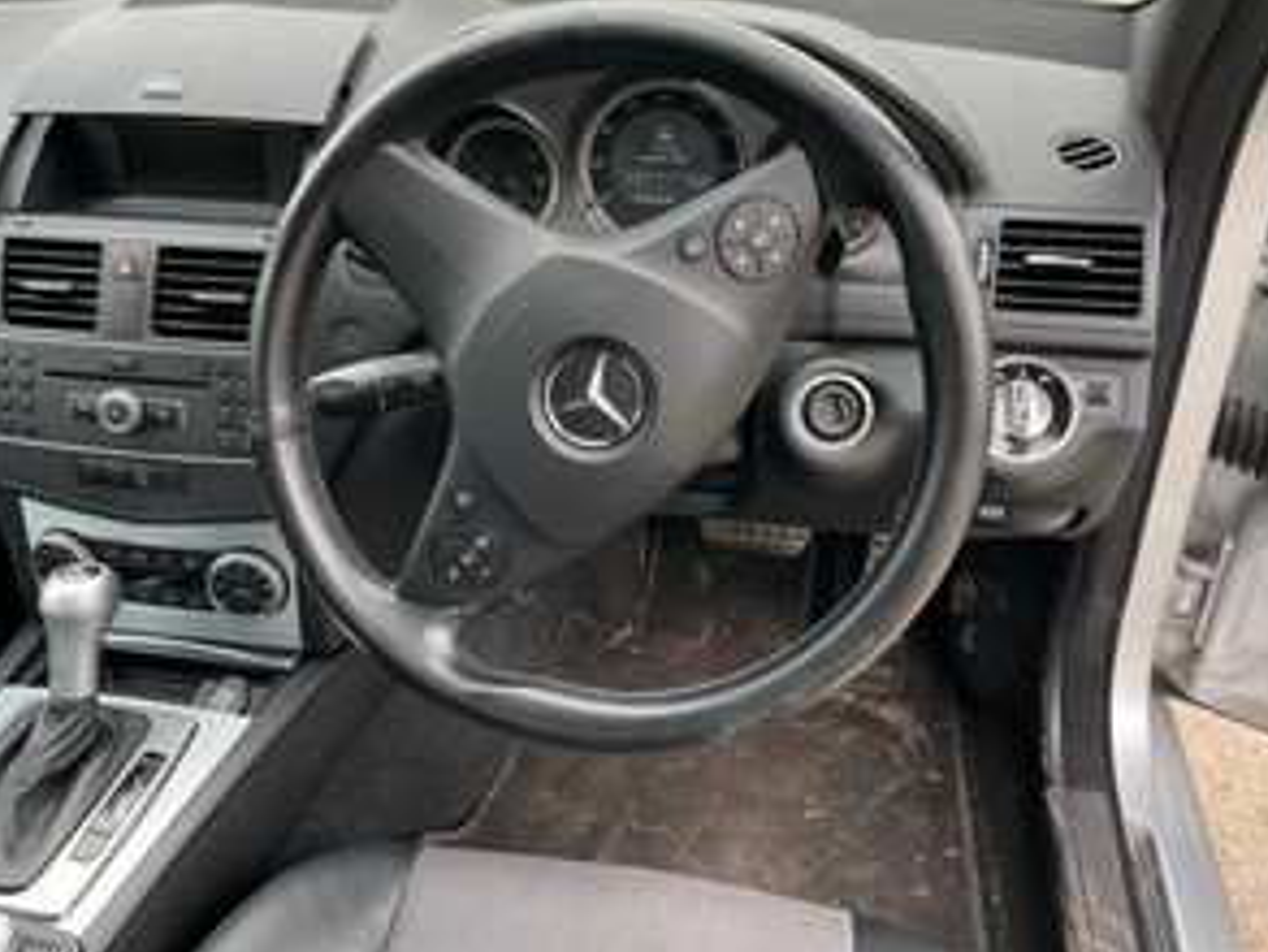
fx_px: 1136
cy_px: 424
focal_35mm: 31
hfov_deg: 58.3
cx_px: 593
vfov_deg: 45.4
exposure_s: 1/121
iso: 50
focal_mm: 4.2
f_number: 1.6
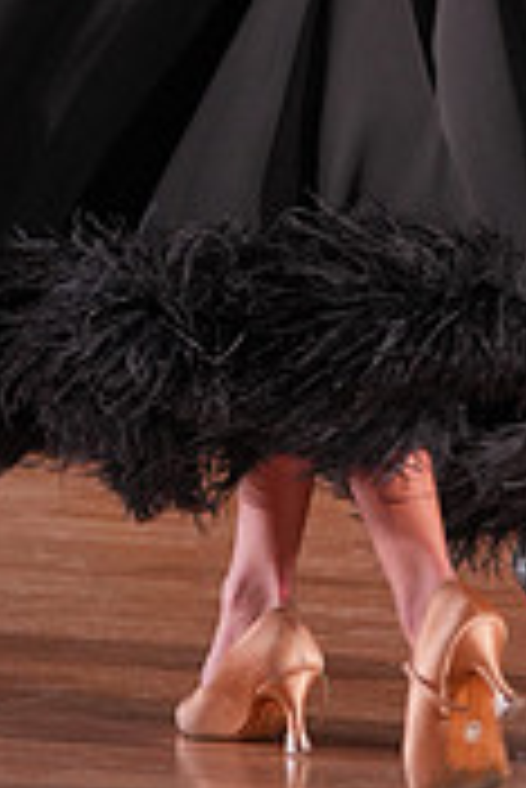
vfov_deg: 3.9
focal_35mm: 529
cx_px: 488
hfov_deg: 2.6
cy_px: -338
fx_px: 11570
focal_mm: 160
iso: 1000
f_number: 2.8
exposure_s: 1/400
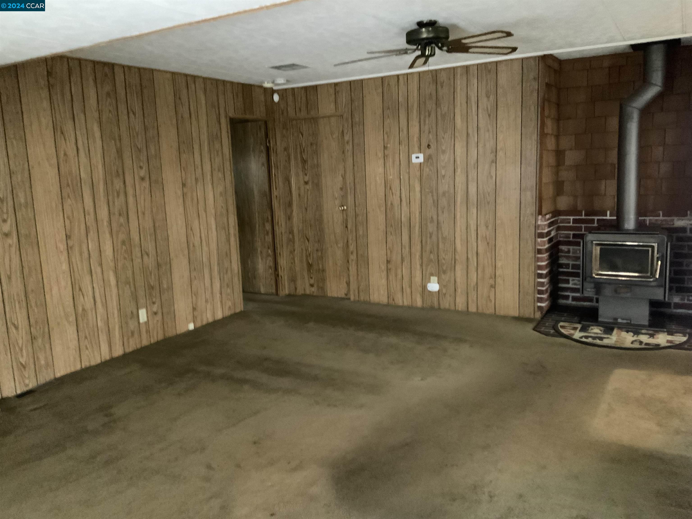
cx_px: 346
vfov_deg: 48.2
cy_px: 260
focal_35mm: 29
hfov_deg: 61.7
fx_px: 580
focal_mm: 3
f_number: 1.8
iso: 500
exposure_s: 1/20
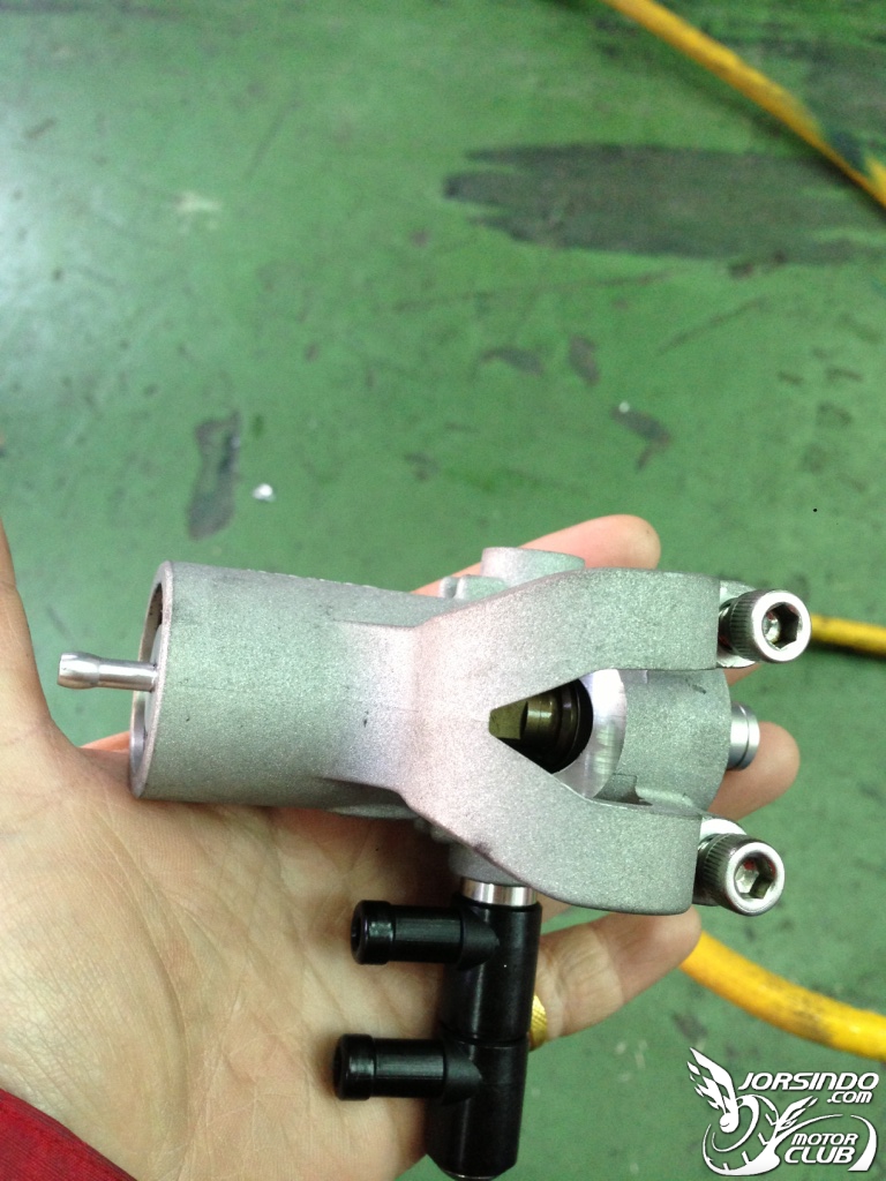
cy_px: 590
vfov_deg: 55.4
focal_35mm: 33
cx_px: 443
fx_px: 1126
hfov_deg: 42.9
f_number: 2.4
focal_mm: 4.13
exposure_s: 1/20
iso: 200
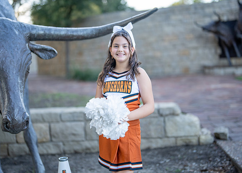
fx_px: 402
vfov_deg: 24.2
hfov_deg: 33.5
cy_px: 85
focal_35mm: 59
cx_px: 117
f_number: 1.2
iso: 250
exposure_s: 1/1250
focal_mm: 50
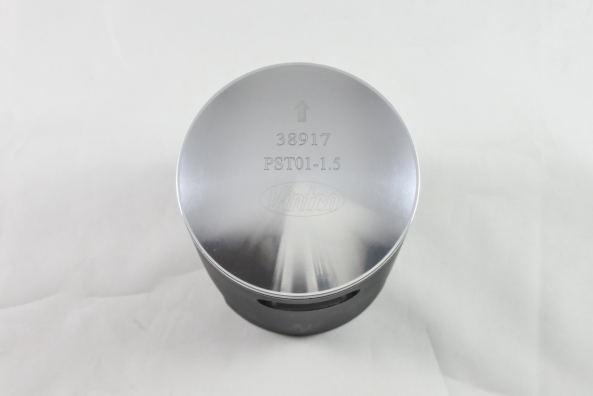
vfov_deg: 38.9
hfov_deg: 55.8
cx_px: 296
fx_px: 560
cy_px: 198
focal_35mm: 34
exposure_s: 1/125
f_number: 3.8
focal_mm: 12.6
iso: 500
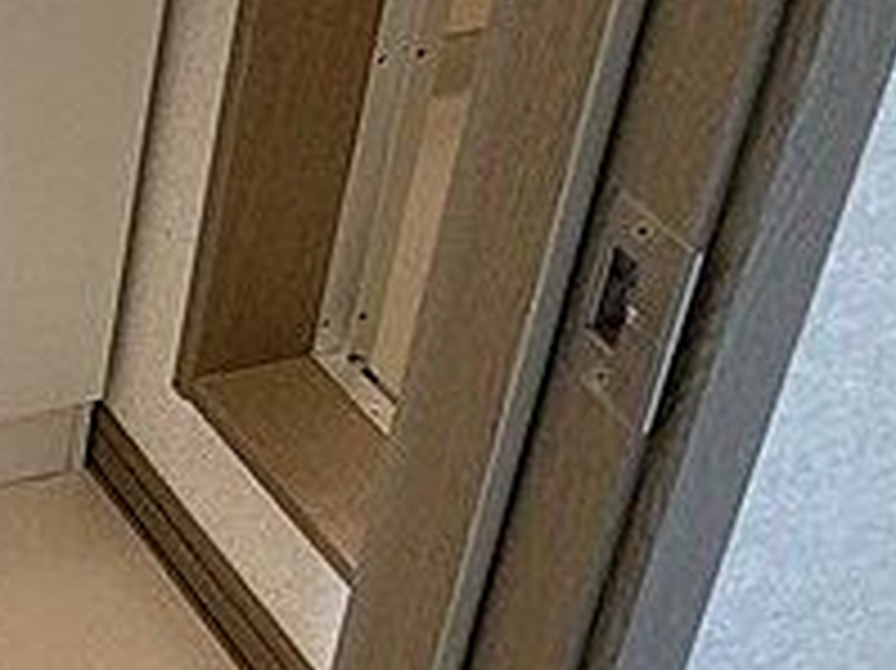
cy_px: 67
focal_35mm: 90
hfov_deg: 18.9
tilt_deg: -32.3
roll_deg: +0.3
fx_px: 2328
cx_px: -495
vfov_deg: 16.2
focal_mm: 3.99
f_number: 1.8
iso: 100
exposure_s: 1/50
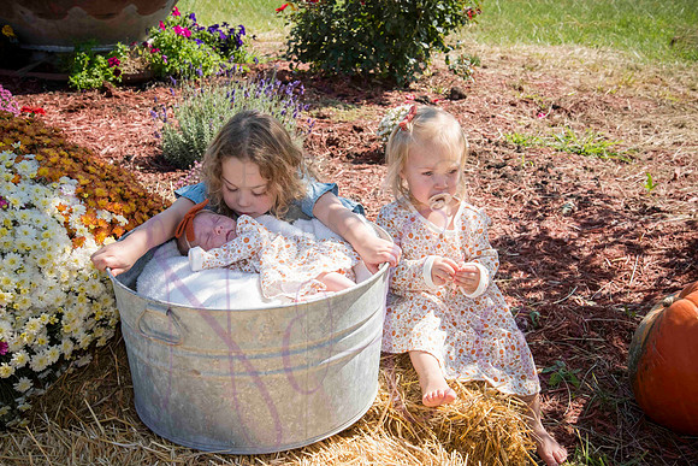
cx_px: 349
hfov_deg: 38.2
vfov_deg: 26.0
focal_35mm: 52
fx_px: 1008
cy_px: 233
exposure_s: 1/320
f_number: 10
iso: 400
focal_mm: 52
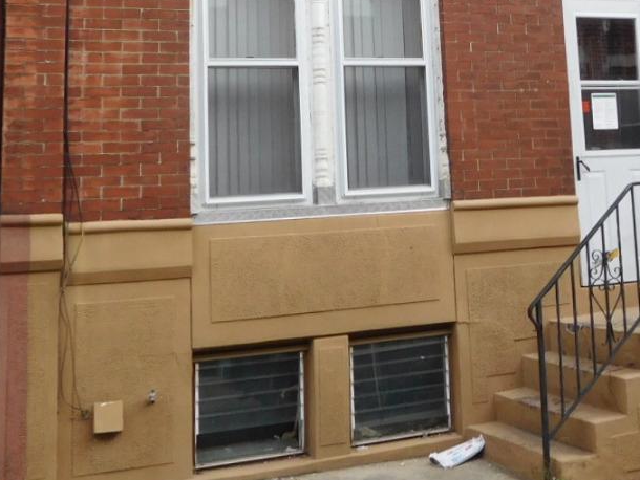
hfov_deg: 32.5
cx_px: 413
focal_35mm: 59
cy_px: -45
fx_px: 1091
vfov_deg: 23.4
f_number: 3.4
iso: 125
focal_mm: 4.5
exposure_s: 1/160
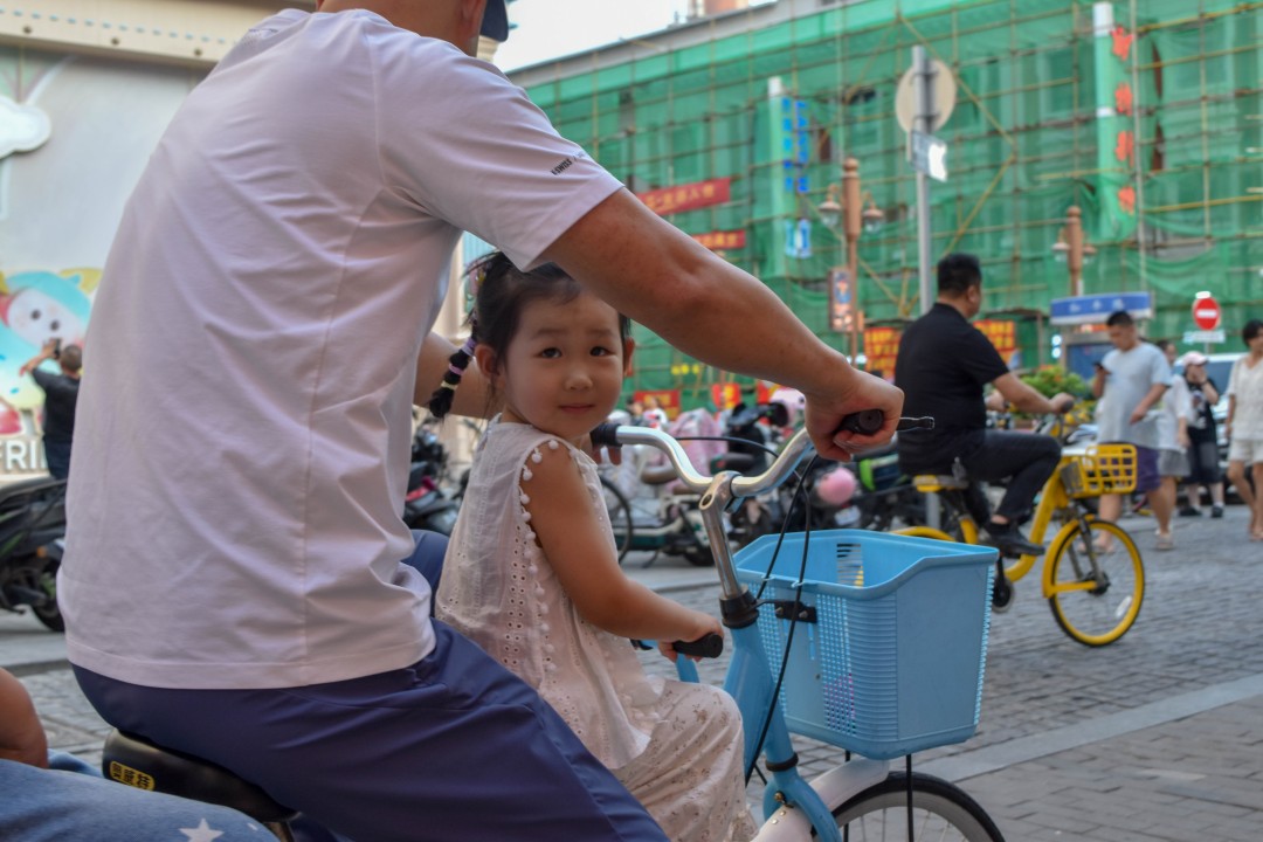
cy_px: 421
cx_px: 632
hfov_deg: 45.0
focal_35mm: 44
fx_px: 1526
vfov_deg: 30.8
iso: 320
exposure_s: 1/125
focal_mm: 29
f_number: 5.6
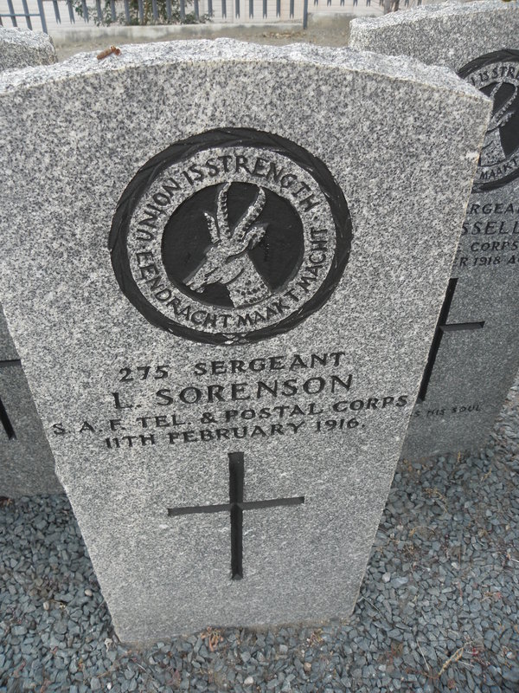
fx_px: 520
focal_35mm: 26
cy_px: 346
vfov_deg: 67.3
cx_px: 260
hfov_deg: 53.1
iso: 80
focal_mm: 4.6
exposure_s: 1/30
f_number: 2.8
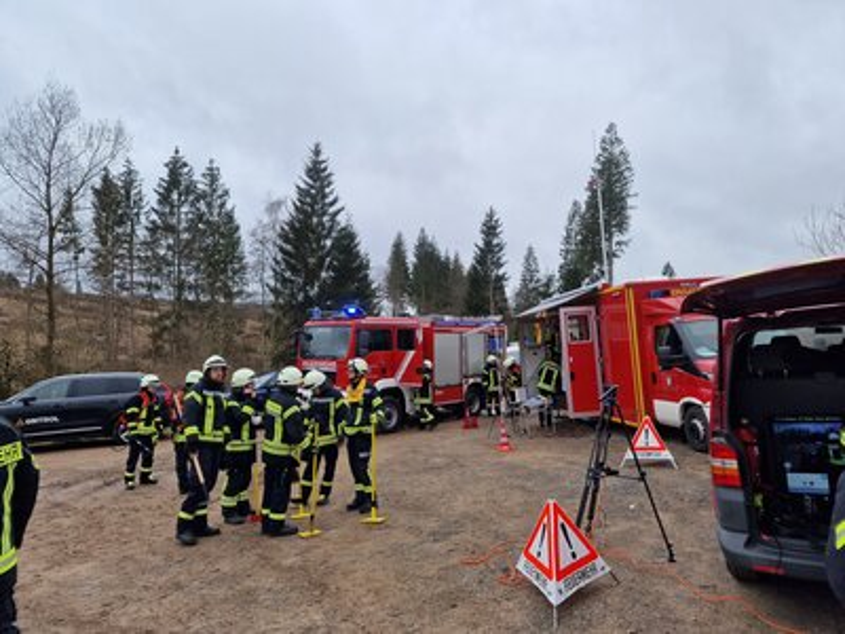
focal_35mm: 23
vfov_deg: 58.9
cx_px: 422
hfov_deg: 73.9
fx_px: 561
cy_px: 317
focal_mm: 6.4
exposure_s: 1/398
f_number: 1.8
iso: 50
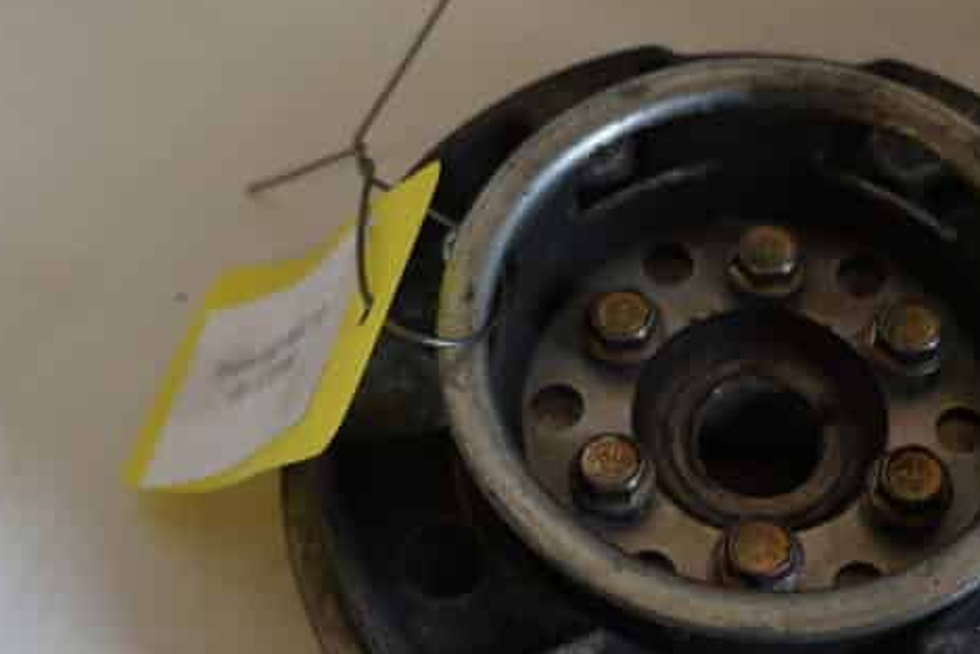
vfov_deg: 22.8
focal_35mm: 59
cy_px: 505
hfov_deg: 33.4
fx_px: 1607
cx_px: 706
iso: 250
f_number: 3.5
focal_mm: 18
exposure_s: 1/60
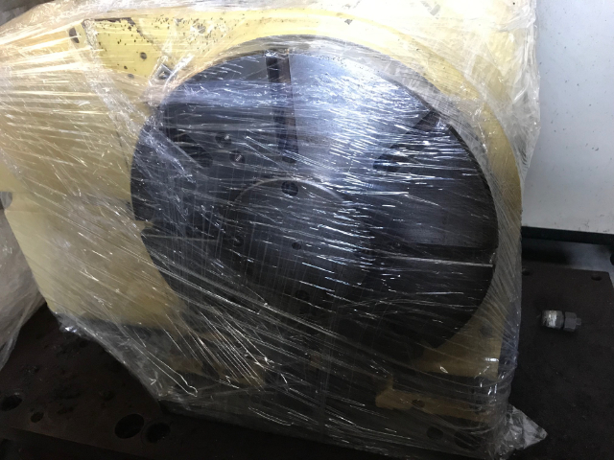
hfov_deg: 63.4
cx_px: 307
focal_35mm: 28
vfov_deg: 49.7
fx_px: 497
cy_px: 230
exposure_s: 1/15
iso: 80
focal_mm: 4
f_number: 1.8
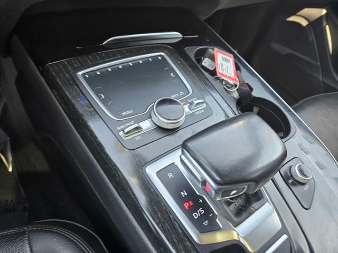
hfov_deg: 73.9
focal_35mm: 23
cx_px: 169
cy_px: 126
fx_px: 225
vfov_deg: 58.9
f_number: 1.8
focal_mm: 5.4
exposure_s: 1/50
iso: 40
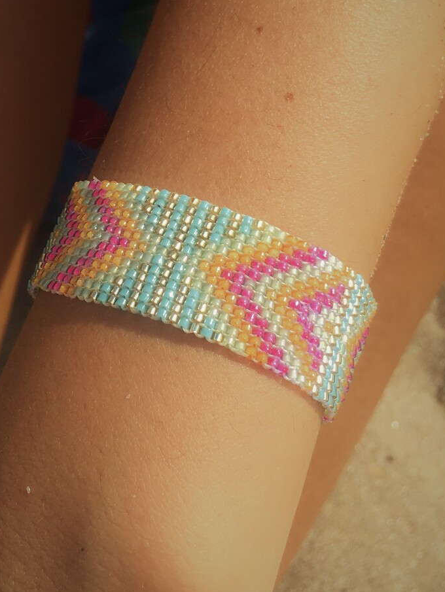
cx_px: 217
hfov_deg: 44.2
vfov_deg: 56.7
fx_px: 548
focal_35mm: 32
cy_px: 268
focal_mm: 4.15
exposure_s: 1/1603
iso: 25
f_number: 2.2
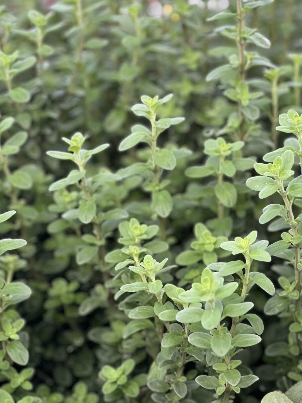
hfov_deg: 12.0
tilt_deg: -29.6
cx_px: 187
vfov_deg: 16.0
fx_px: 1431
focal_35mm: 123
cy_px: 141
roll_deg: -2.5
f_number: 2.8
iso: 64
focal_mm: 9
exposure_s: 1/121
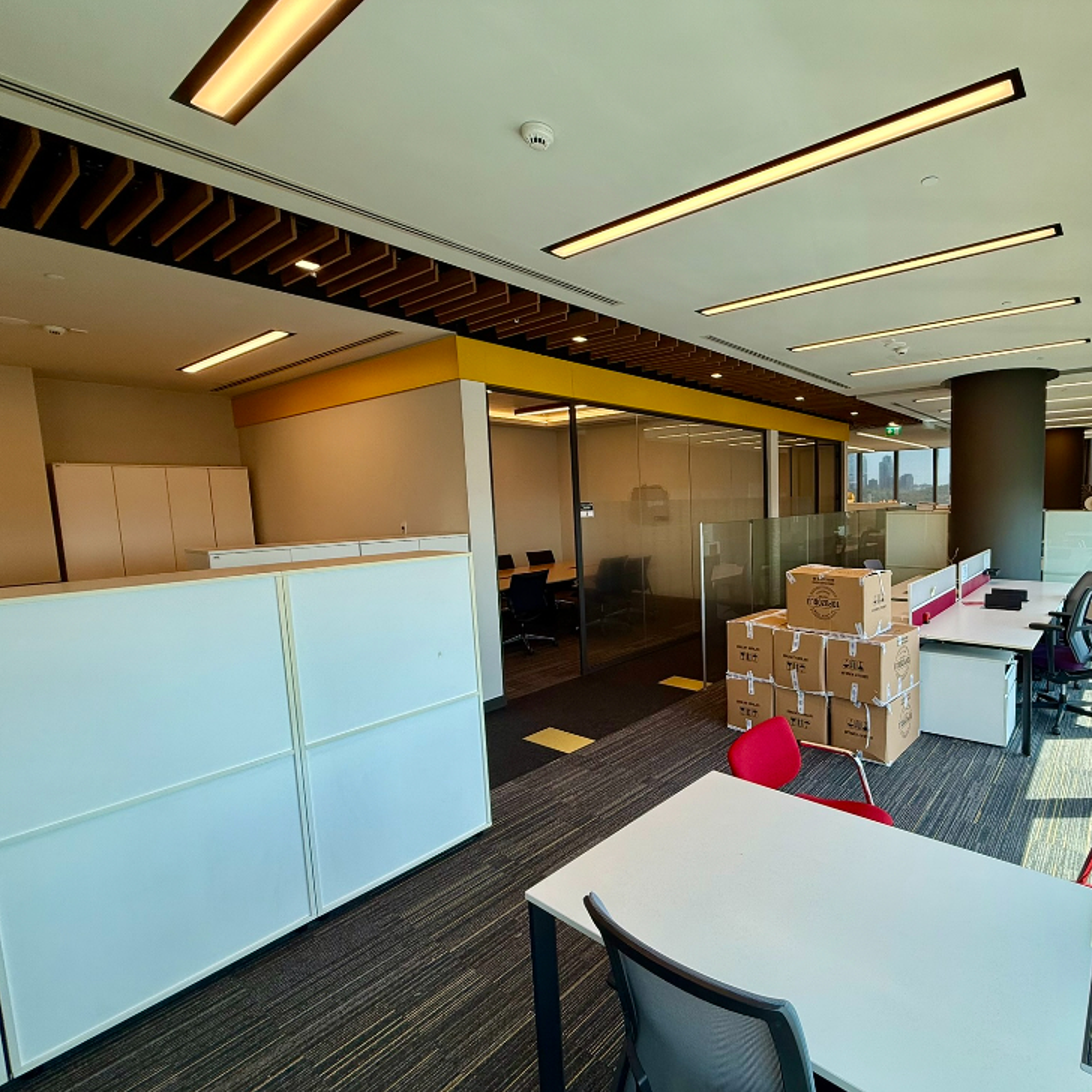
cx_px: 735
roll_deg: +0.9
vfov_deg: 84.0
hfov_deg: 80.9
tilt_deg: -5.8
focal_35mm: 17
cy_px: 558
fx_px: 607
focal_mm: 2.22
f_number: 2.2
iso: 64
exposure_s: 1/100
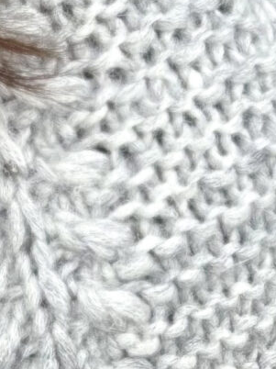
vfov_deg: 6.3
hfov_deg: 4.7
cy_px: 730
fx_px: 3257
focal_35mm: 306
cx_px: -374
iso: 80
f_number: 1.8
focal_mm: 6.86
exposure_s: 1/800
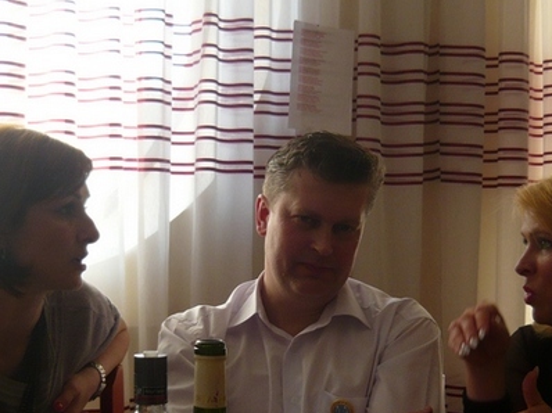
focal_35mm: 70
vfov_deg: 20.9
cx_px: 291
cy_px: 288
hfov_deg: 27.8
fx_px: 1116
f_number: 2.8
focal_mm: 5.5
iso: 100
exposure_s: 1/125
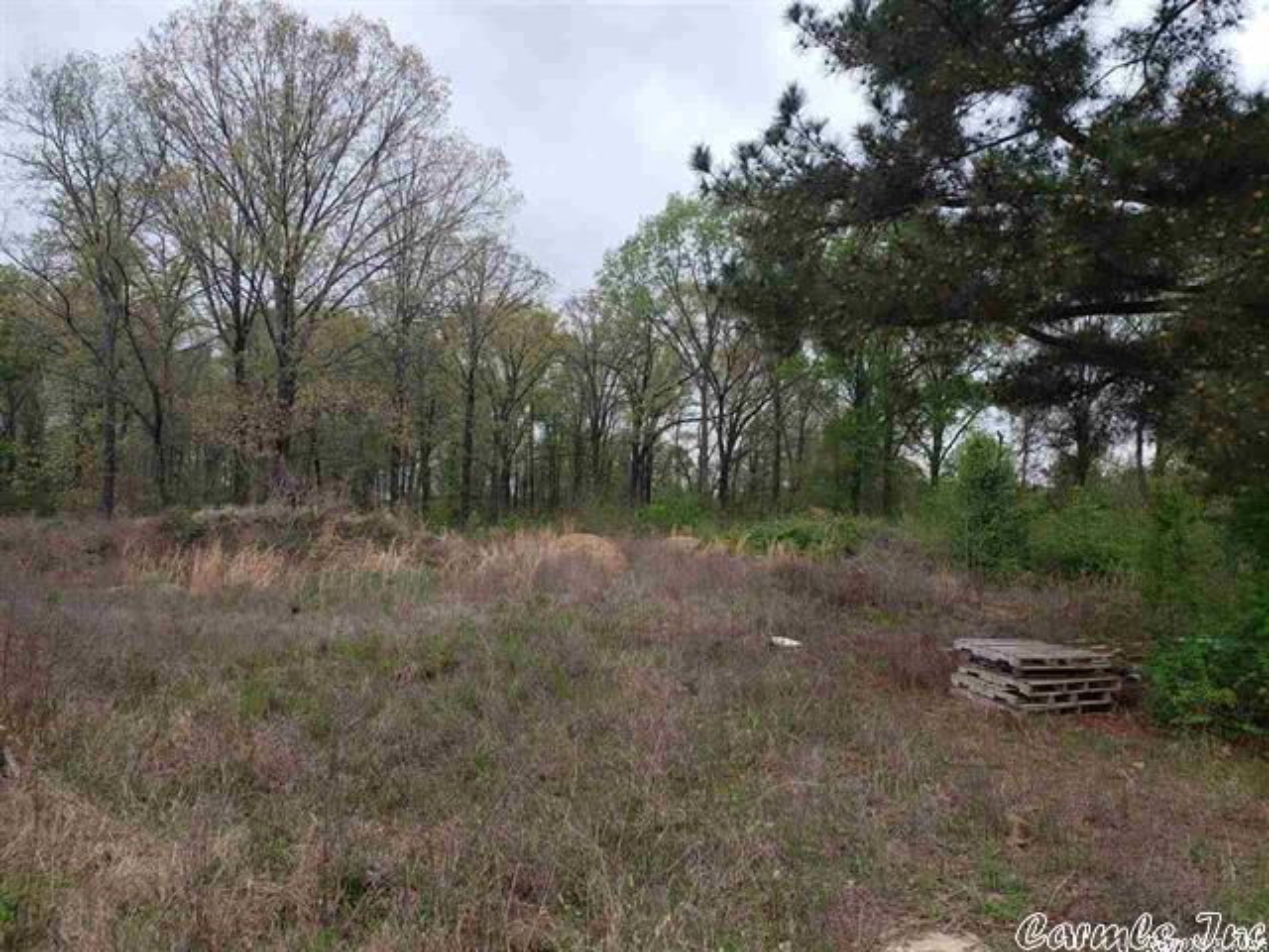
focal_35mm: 26
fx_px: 953
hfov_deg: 67.3
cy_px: 476
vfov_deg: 53.1
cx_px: 634
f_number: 2.4
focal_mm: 4.3
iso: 50
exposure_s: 1/152
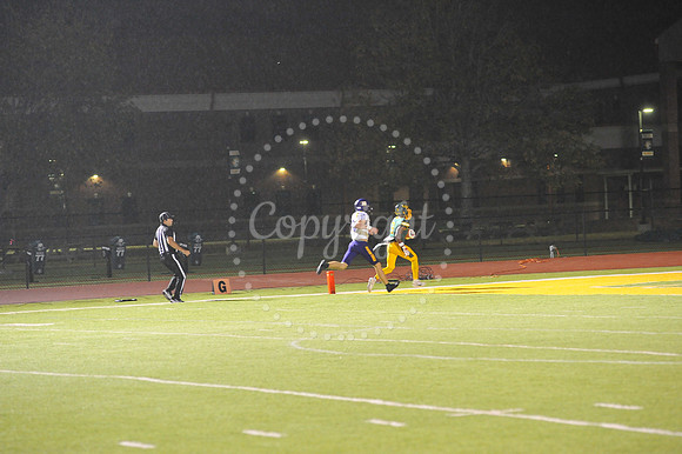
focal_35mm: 155
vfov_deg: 8.8
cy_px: 227
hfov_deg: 13.3
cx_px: 341
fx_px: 2935
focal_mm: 155
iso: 4000
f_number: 4
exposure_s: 1/160
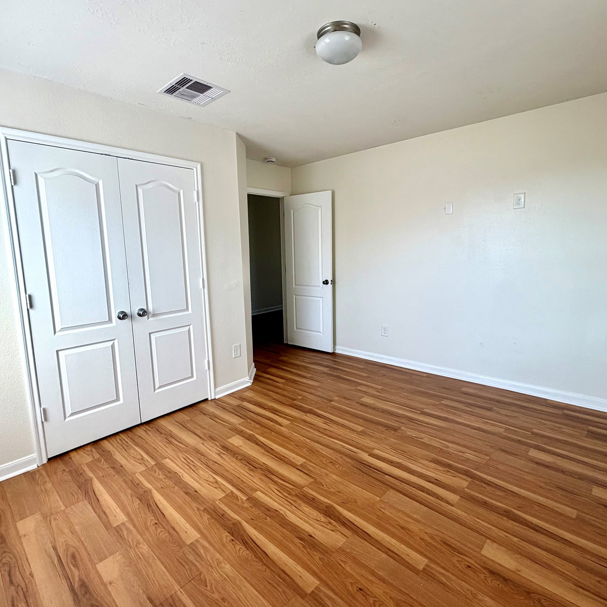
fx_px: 357
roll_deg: +1.4
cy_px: 292
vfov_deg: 80.7
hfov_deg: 80.7
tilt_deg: -7.2
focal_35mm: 18
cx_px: 311
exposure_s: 1/121
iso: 125
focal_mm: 2.22
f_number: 2.2
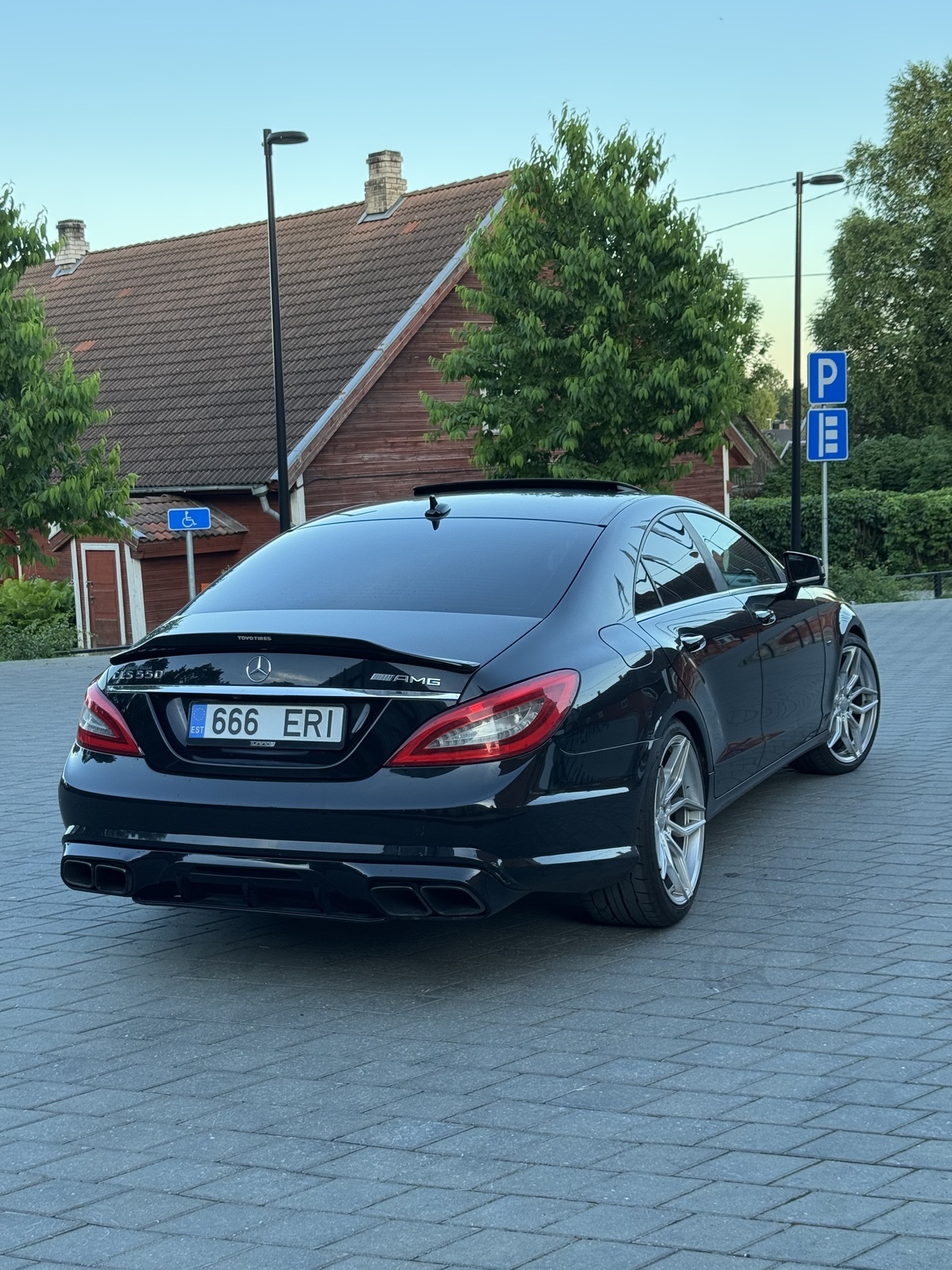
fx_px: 1760
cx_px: 476
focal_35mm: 48
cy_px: 635
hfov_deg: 30.3
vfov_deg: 39.7
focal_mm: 6.76
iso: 64
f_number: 1.78
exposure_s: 1/211
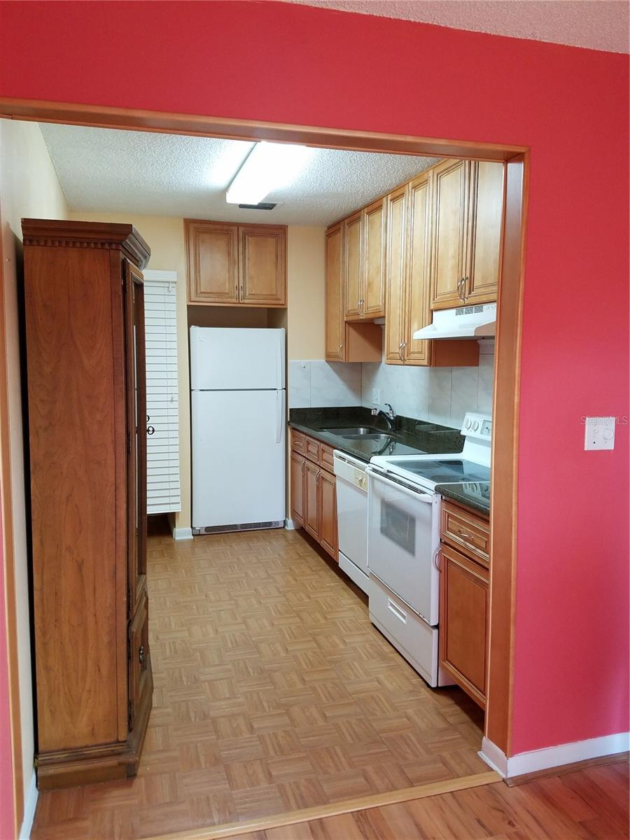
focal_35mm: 26
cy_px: 420
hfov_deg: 53.1
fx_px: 631
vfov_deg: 67.3
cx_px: 315
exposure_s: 1/40
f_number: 1.7
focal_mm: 4.2
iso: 160
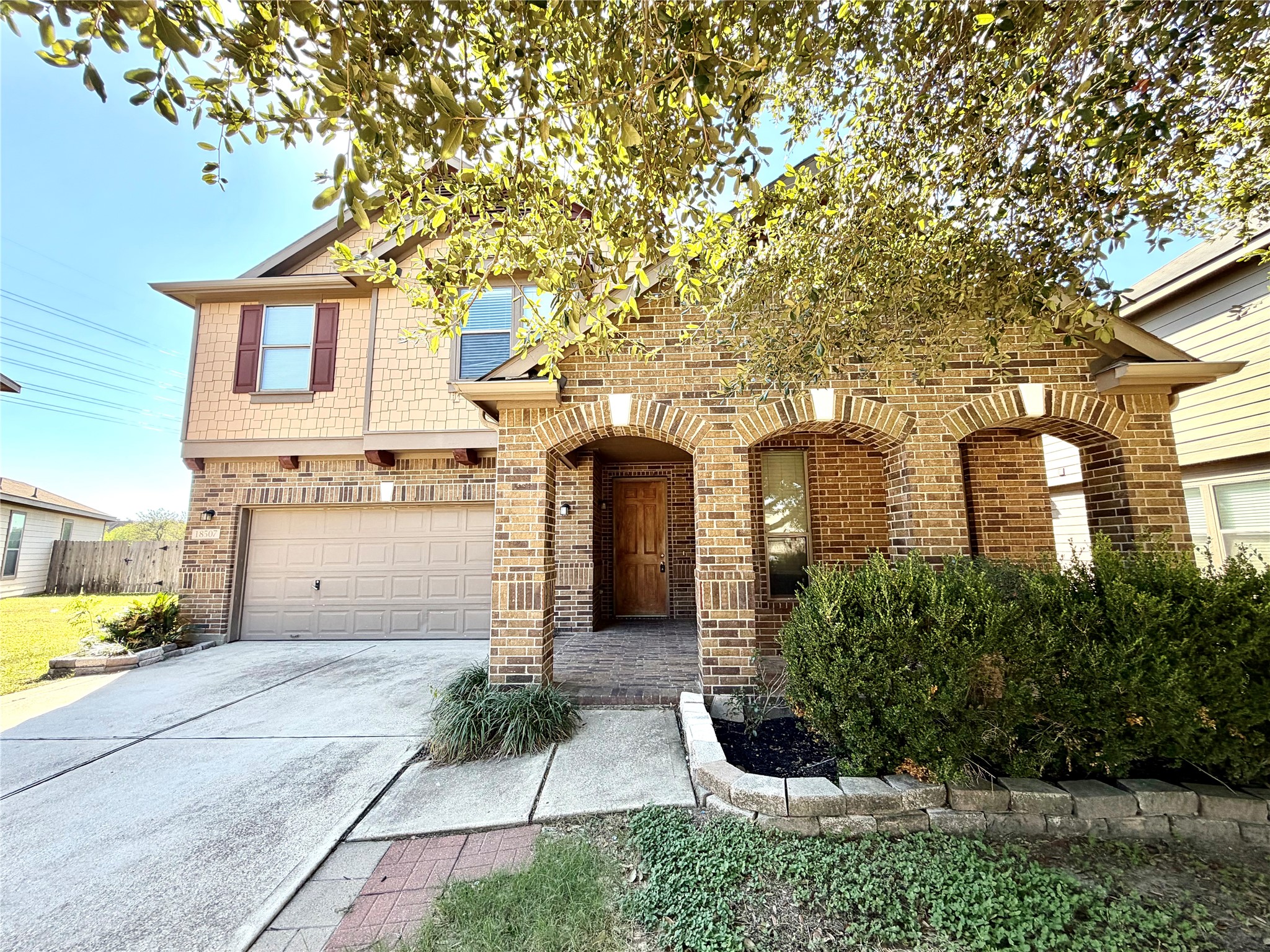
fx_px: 514
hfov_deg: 102.1
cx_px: 635
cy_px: 476
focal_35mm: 14
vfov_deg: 85.7
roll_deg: +0.4
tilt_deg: +8.4
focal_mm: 2.22
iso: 40
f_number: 2.2
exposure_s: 1/224
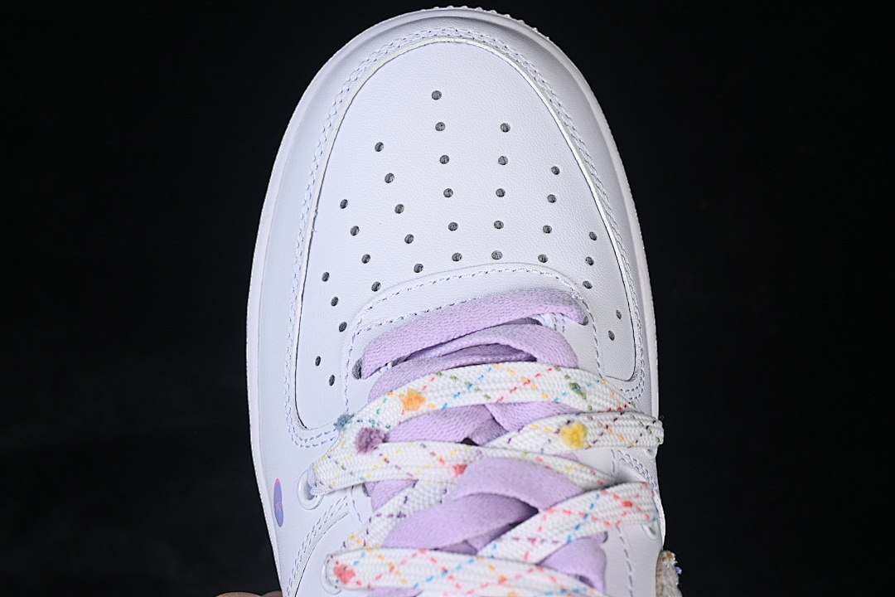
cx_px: 448
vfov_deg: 18.2
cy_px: 298
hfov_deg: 27.0
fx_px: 1864
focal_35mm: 75
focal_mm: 50
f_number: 7.1
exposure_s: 1/80
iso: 160
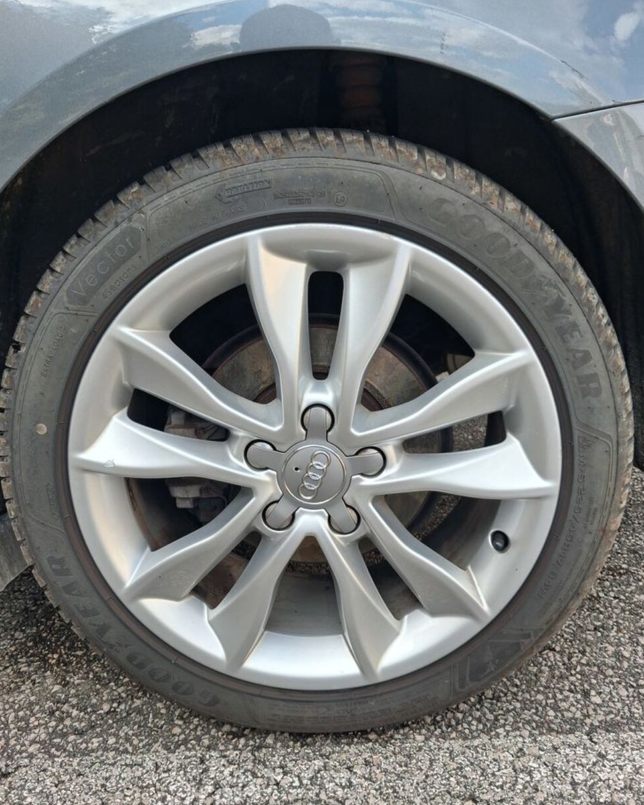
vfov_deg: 60.3
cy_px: 442
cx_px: 319
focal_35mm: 29
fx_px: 691
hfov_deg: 50.0
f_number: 1.8
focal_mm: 4
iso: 25
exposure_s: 1/181
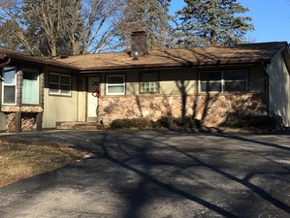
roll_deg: -1.5
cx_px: 88
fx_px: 520
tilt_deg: +3.3
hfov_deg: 30.8
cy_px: 104
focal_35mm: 62
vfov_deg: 23.7
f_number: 2.2
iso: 25
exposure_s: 1/938
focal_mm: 4.15
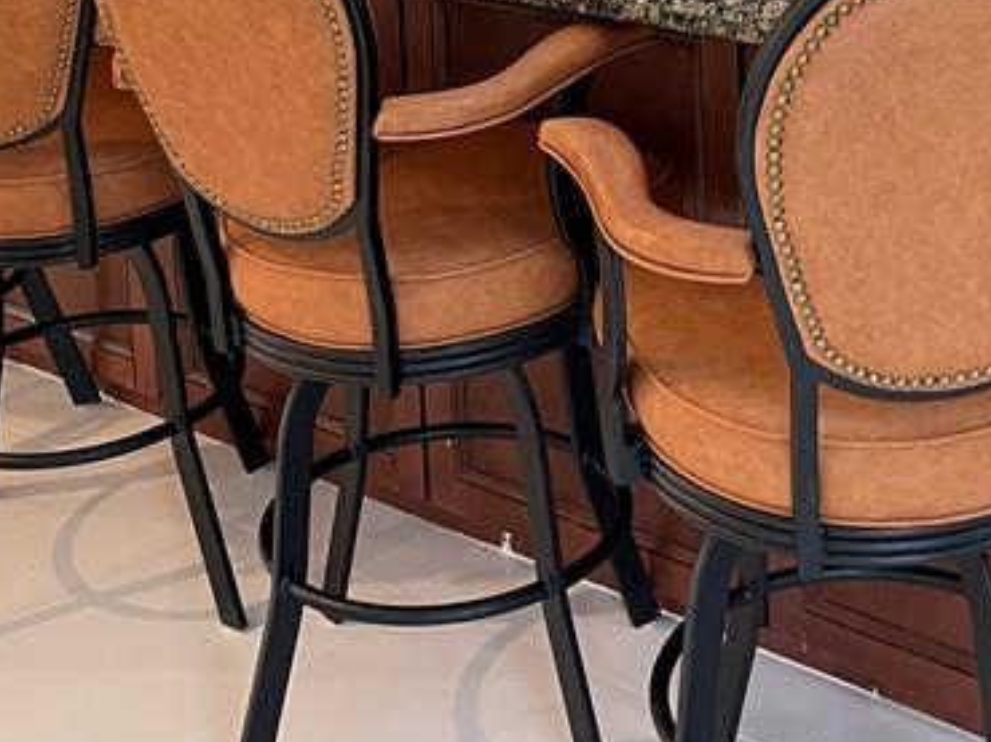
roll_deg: +2.3
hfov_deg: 26.9
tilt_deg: -7.4
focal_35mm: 72
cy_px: -254
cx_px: 656
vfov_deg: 18.8
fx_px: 2060
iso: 160
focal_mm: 4.2
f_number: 1.6
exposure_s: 1/60
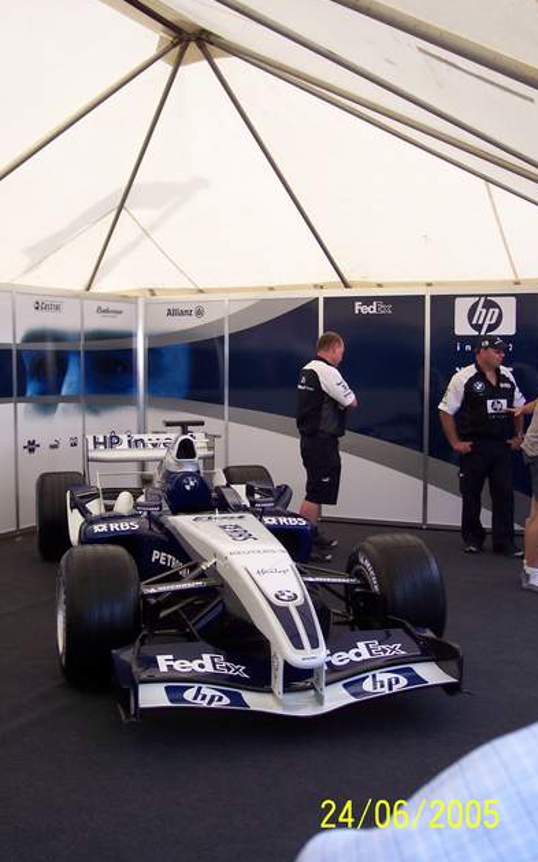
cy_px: 436
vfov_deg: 48.2
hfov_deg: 31.2
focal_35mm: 41
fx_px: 962
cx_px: 241
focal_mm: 8
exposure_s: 1/350
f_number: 2.8
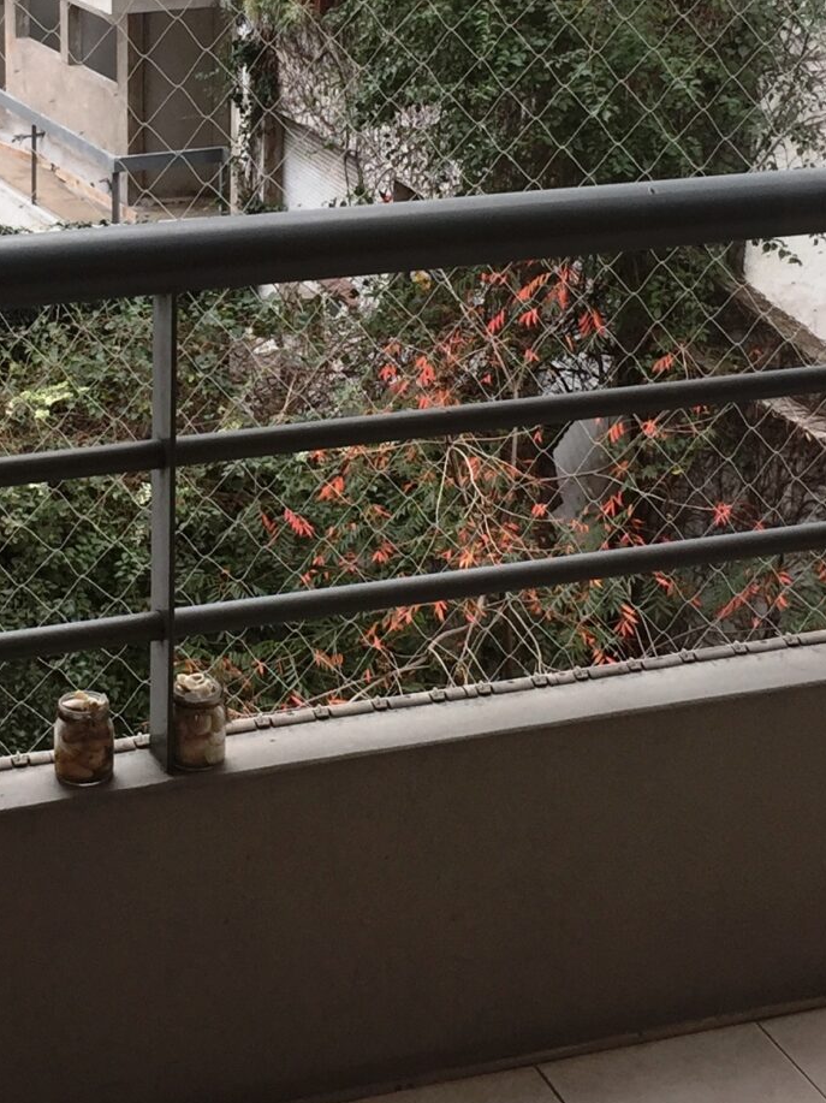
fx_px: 2579
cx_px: 224
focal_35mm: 81
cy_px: 303
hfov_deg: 18.1
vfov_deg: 23.9
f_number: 2.2
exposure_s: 1/102
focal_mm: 4.15
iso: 32
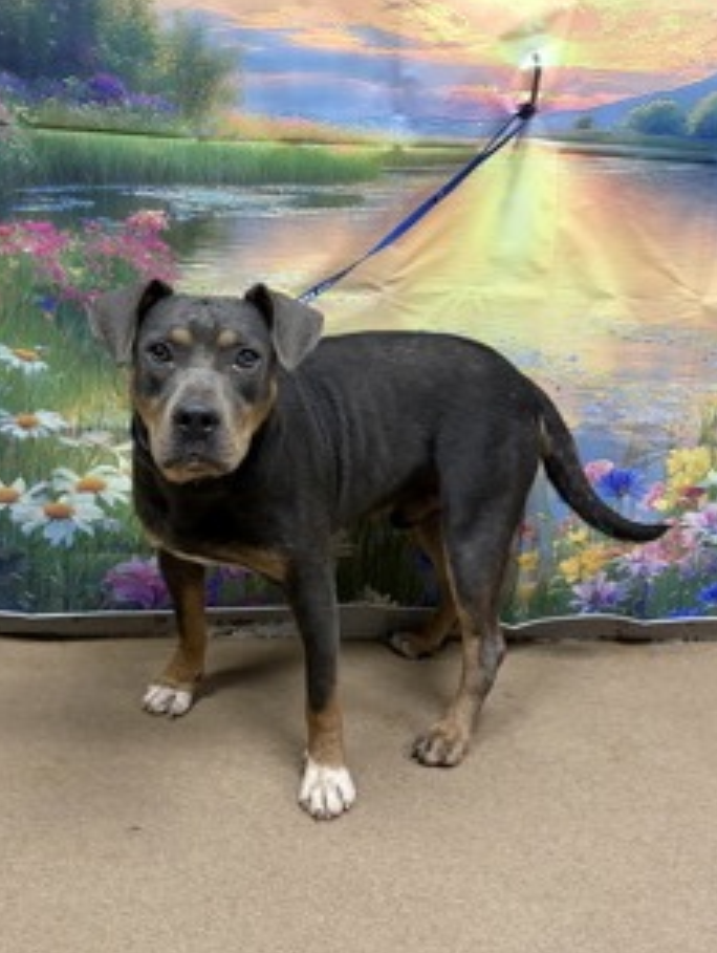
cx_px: 310
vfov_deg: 51.2
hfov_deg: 39.7
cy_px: 418
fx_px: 992
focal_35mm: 36
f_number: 1.6
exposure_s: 1/60
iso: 250
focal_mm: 5.96
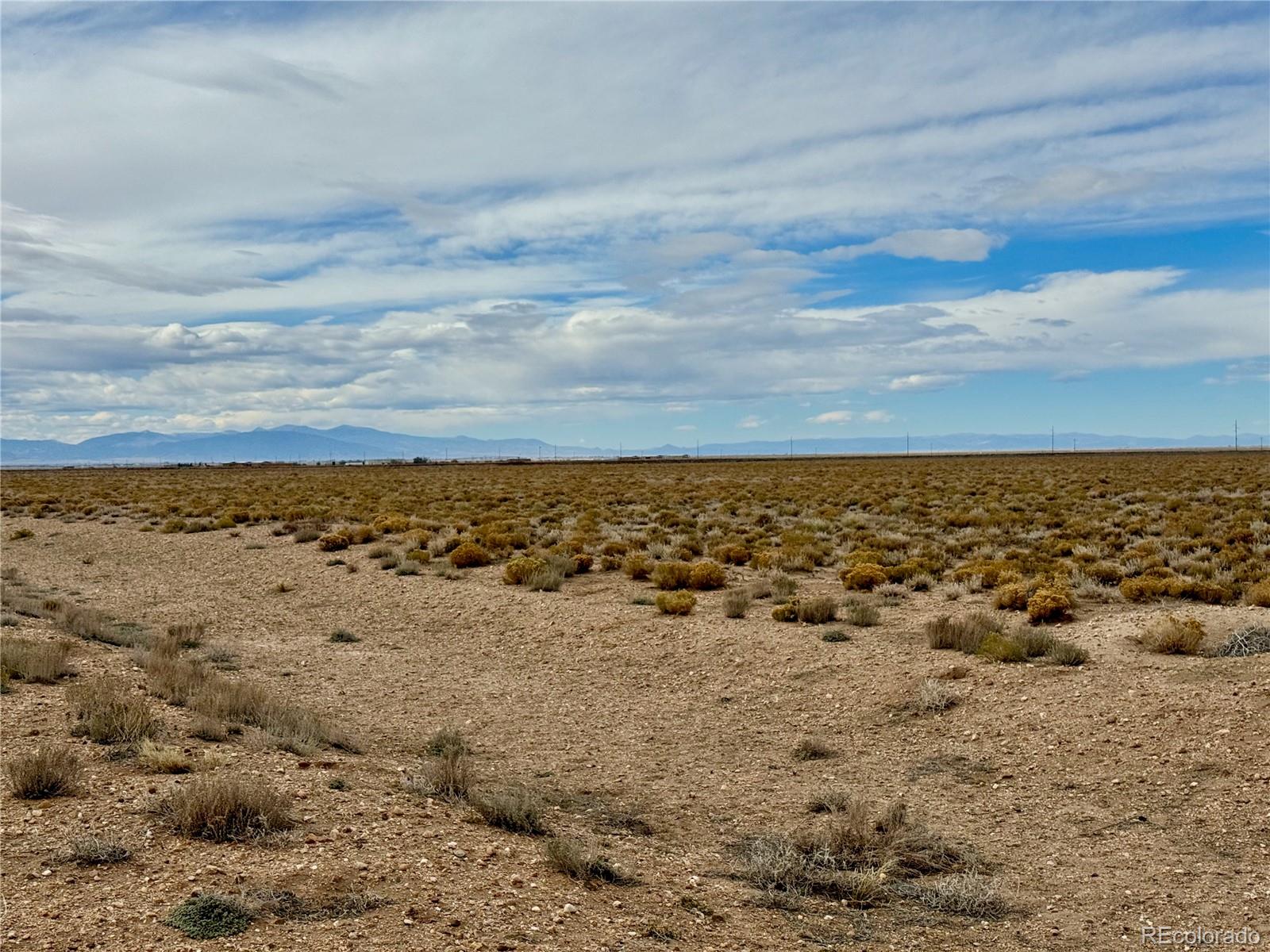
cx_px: 635
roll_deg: +0.7
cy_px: 476
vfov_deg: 30.3
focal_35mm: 48
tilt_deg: -1.6
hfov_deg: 39.7
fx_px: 1761
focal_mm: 6.76
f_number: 1.78
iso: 64
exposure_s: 1/7937
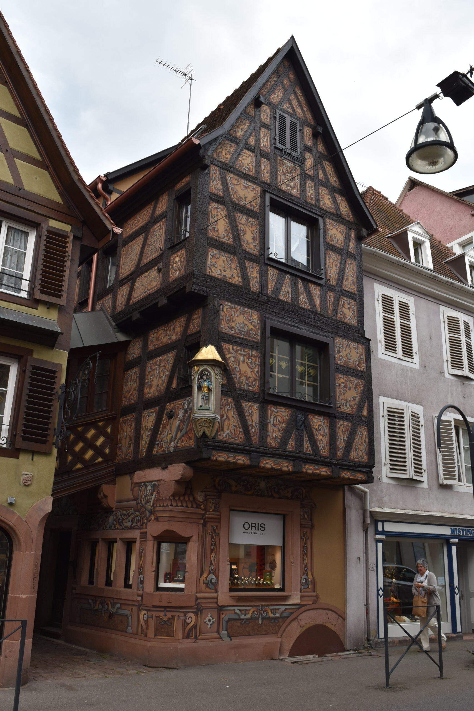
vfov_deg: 59.5
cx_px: 237
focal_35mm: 32
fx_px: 622
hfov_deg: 41.7
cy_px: 356
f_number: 8
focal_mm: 21
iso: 280
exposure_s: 1/250
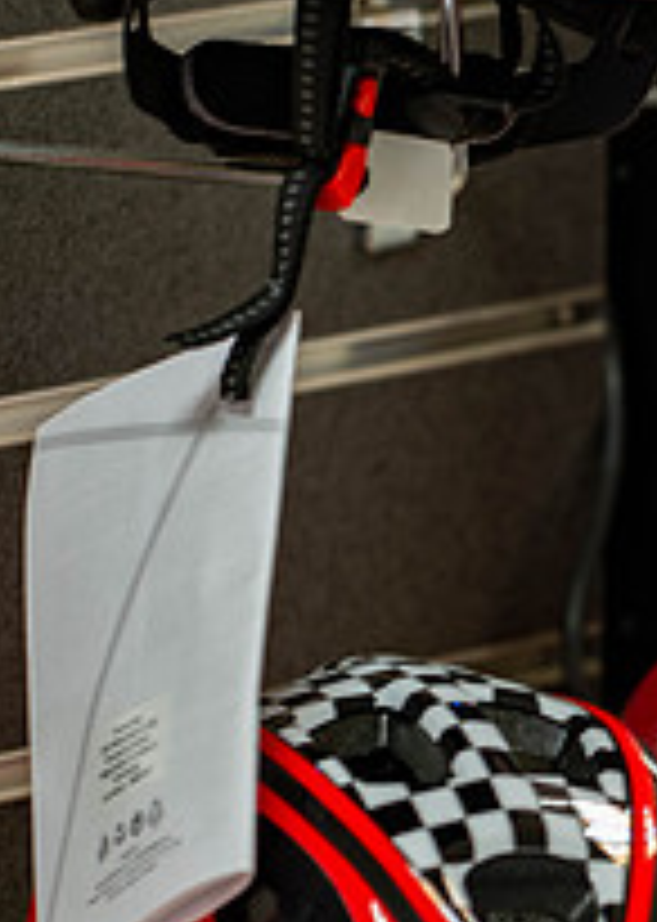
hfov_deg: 2.5
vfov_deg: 3.5
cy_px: 337
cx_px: 886
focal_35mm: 580
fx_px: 15181
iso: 100
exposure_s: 1/5
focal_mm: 180
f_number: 2.8
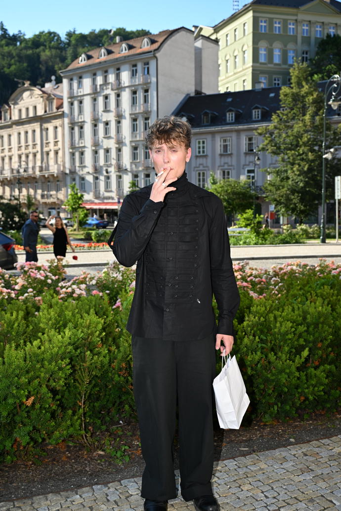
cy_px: 256
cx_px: 170
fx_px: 554
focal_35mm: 39
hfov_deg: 34.2
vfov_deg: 49.6
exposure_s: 1/640
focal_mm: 39
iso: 250
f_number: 5
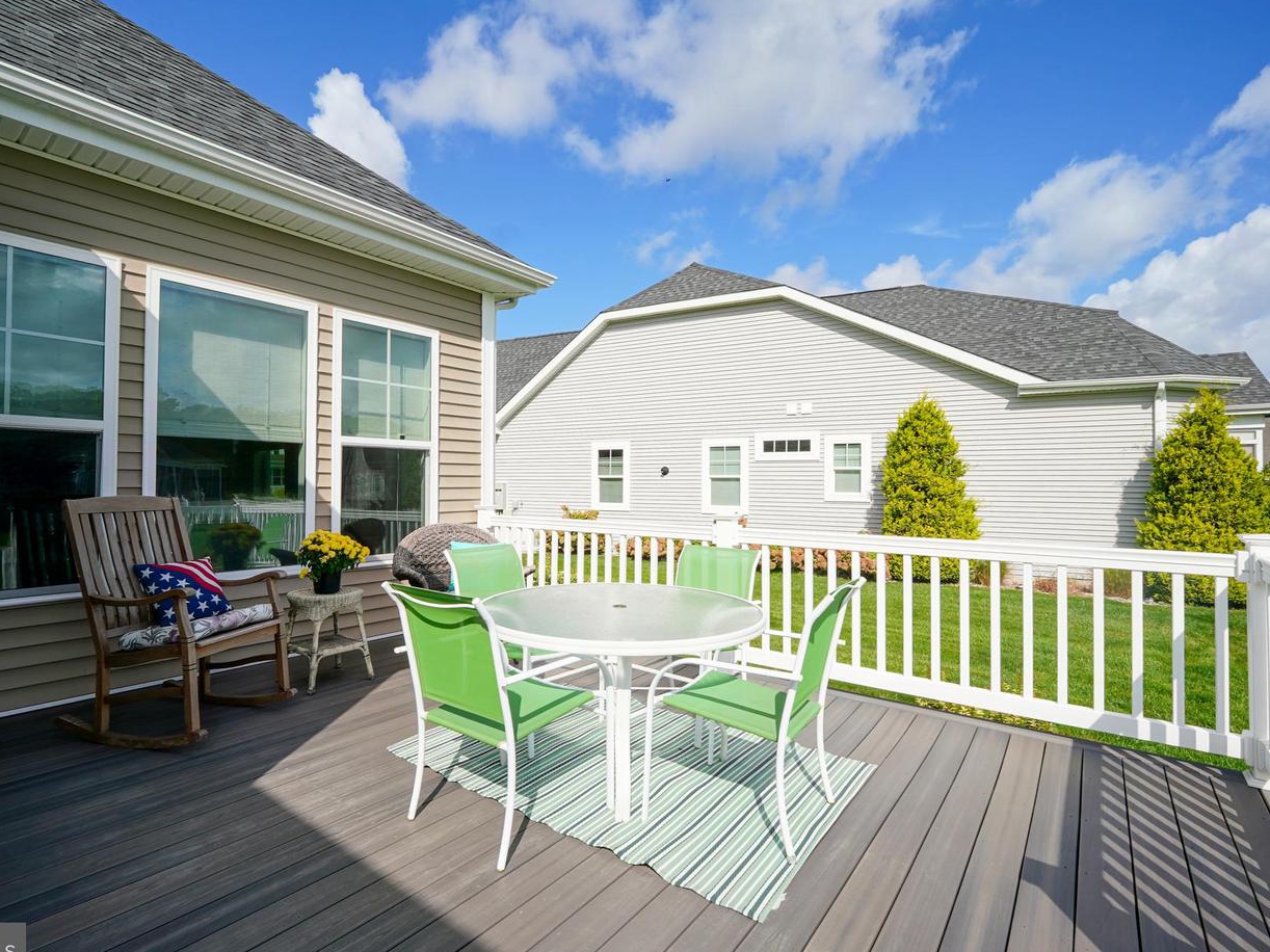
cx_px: 612
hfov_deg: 91.0
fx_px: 624
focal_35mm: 17
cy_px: 477
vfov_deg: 74.7
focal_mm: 10
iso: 125
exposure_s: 1/320
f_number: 8
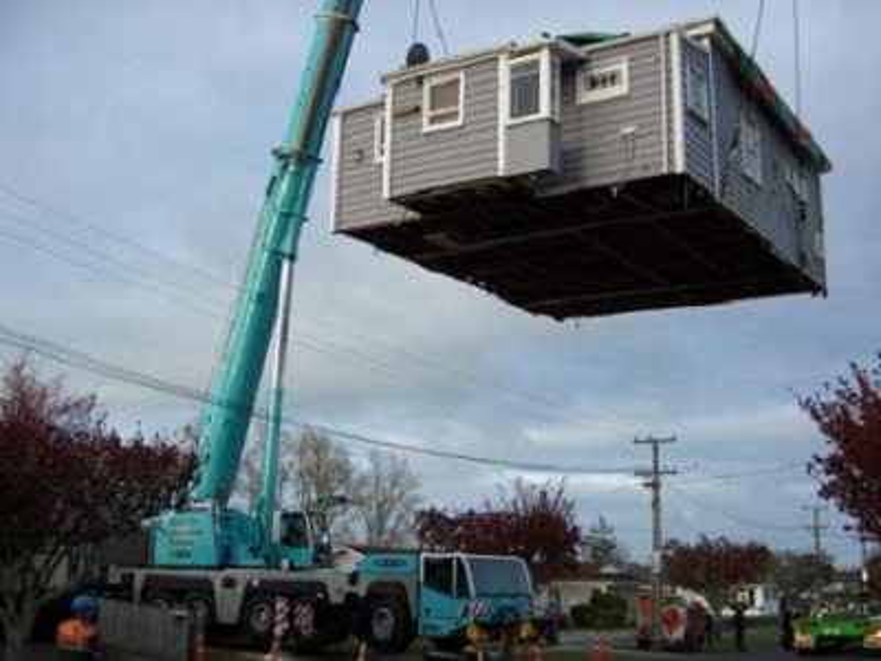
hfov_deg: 47.9
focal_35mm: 39
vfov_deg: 36.8
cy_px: 330
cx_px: 440
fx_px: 993
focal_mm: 8
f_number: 2.8
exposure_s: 1/250
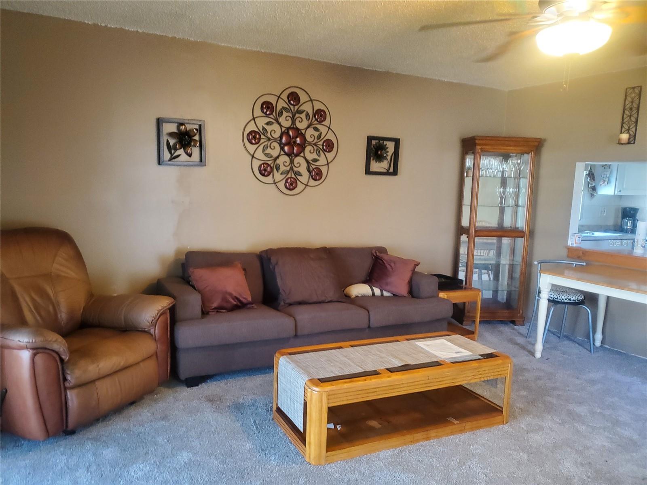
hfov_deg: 67.3
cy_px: 242
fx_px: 486
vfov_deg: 53.1
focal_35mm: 26
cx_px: 324
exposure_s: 1/40
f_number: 1.5
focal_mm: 4.3
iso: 400
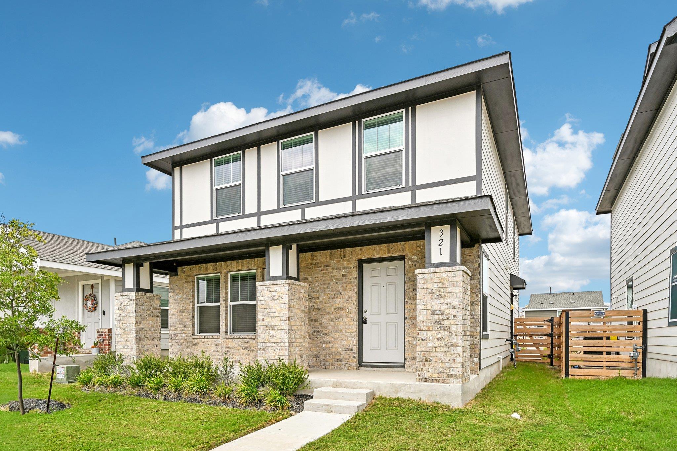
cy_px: 226
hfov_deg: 78.6
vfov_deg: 57.2
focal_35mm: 22
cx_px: 338
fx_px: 414
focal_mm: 22
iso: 100
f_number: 8
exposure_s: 1/250
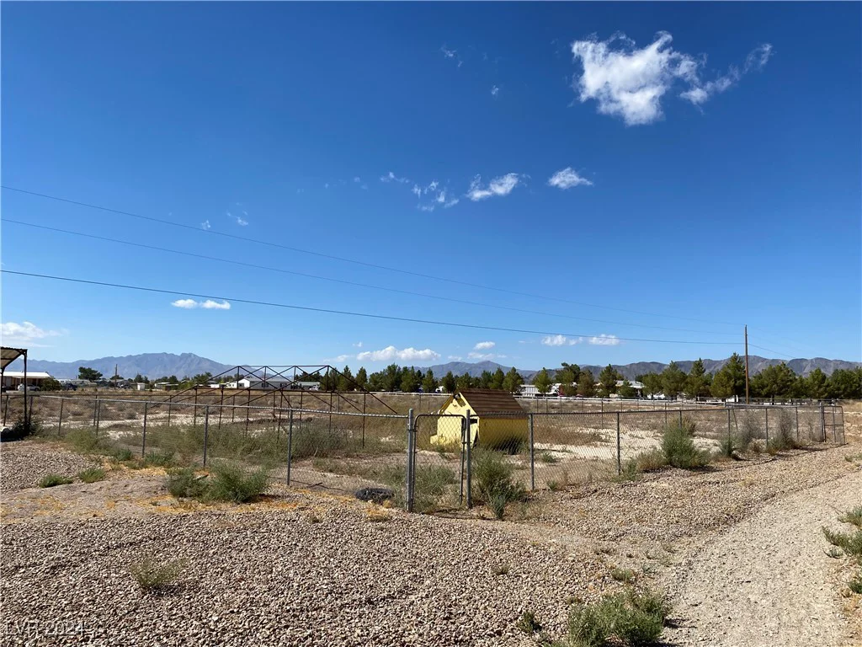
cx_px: 431
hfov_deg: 67.3
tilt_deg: +3.5
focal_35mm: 26
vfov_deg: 53.1
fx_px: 647
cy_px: 324
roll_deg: -0.2
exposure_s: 1/4608
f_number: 1.8
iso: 32
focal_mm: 4.25
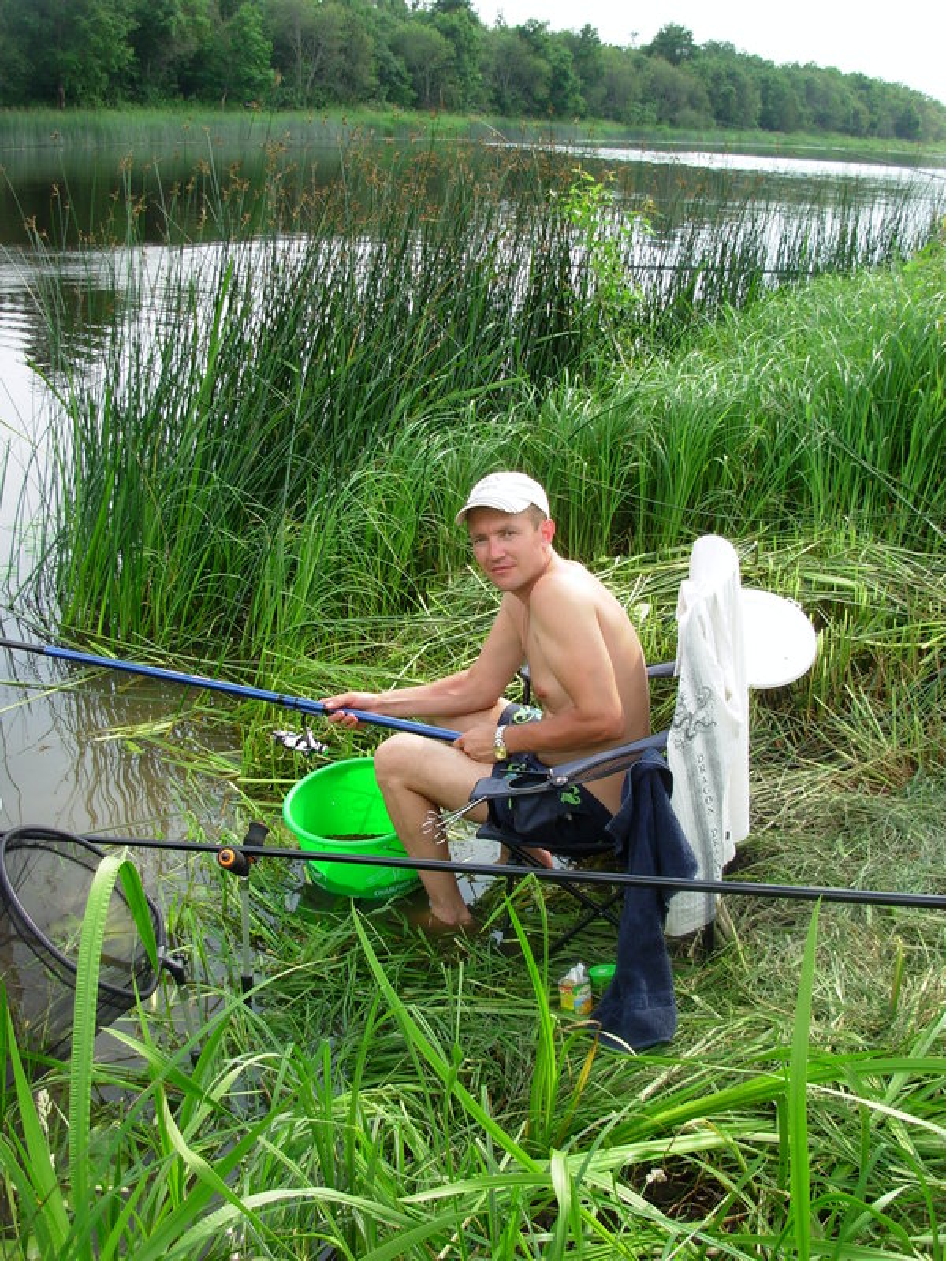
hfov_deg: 37.7
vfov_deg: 49.0
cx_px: 473
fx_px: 1385
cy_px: 630
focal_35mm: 38
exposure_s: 1/430
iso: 50
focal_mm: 6.3
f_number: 2.9
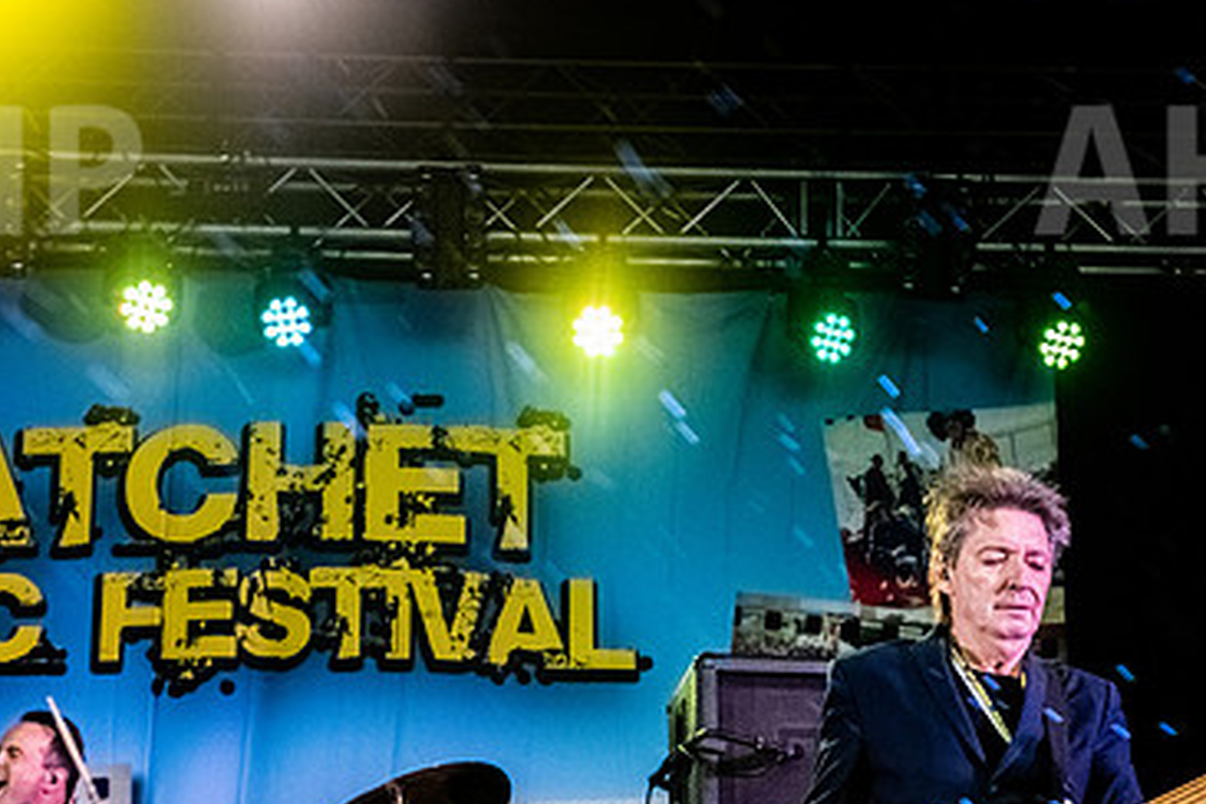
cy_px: 645
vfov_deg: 18.3
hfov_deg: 27.3
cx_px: 505
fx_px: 2479
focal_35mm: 74
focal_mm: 35
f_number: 5
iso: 4000
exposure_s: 1/400
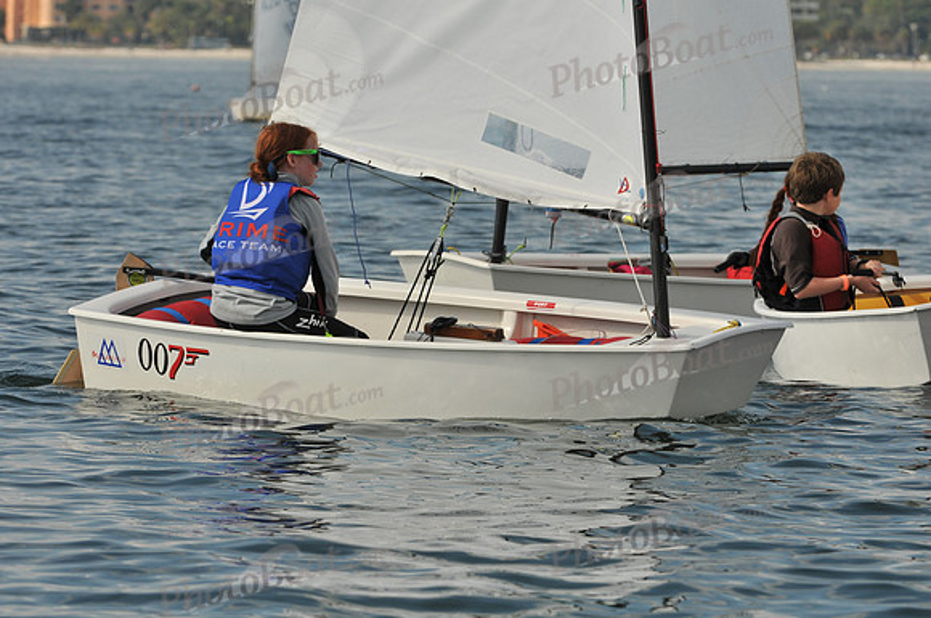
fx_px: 8522
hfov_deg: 6.3
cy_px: 309
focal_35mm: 330
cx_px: 466
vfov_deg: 4.2
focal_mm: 220
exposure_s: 1/640
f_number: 9
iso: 200
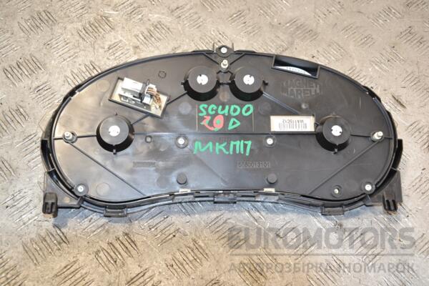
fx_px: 679
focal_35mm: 57
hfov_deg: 35.1
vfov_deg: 23.8
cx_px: 214
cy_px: 143
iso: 800
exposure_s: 1/200
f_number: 6.3
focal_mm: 38
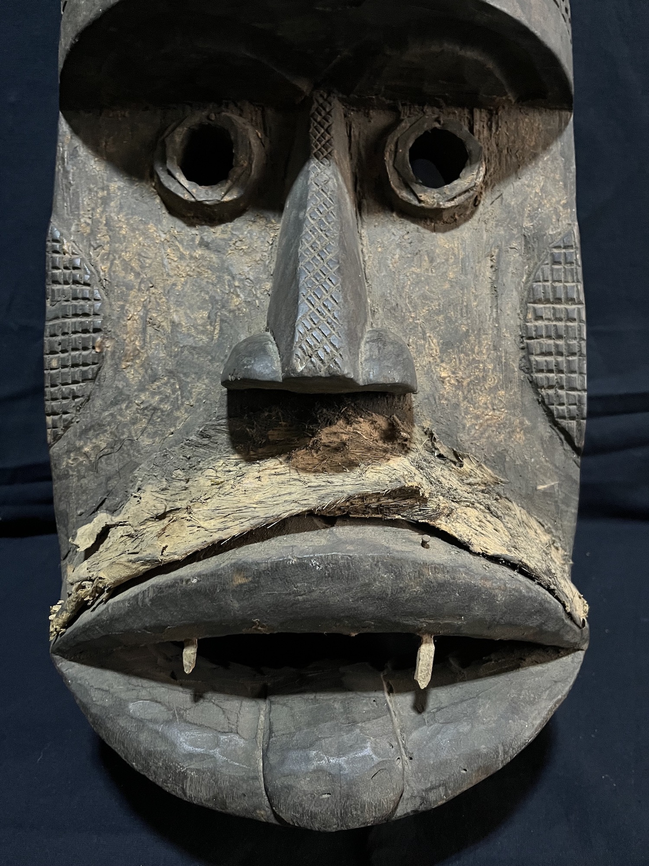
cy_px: 433
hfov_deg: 53.1
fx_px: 650
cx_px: 324
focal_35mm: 26
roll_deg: +1.6
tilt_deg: -23.9
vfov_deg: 67.3
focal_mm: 5.1
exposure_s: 1/30
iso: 800
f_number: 1.6
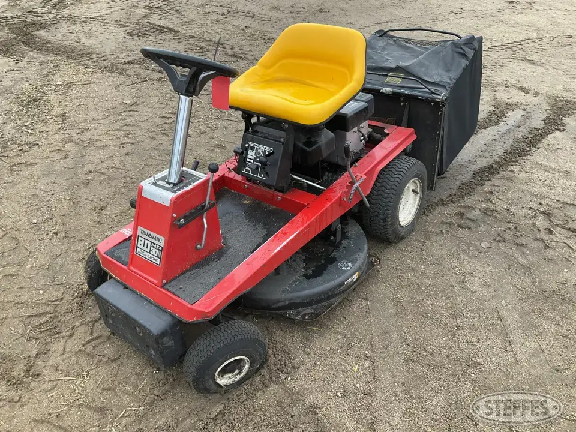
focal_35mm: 29
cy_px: 216
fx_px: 483
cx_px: 288
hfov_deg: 61.7
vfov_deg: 48.2
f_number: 1.8
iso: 32
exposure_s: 1/122
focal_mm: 3
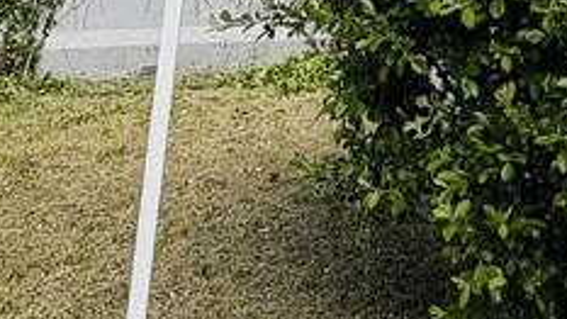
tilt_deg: +12.6
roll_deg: +0.0
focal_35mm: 67
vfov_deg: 14.3
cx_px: 428
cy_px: -363
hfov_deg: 30.9
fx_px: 1007
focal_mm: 2.22
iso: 25
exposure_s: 1/770
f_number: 2.2
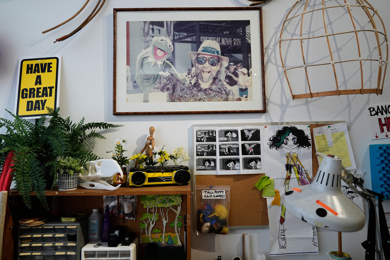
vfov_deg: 53.1
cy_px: 130
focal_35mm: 24
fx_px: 260
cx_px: 195
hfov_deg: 73.8
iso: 800
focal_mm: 24
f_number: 4
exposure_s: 1/160
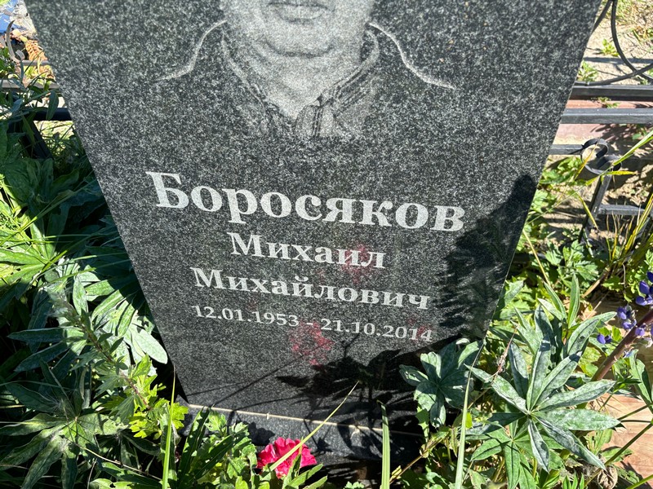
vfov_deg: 53.1
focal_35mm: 26
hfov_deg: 67.3
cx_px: 326
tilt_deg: -46.5
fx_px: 490
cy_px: 244
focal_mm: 5.96
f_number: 1.6
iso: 50
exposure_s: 1/970
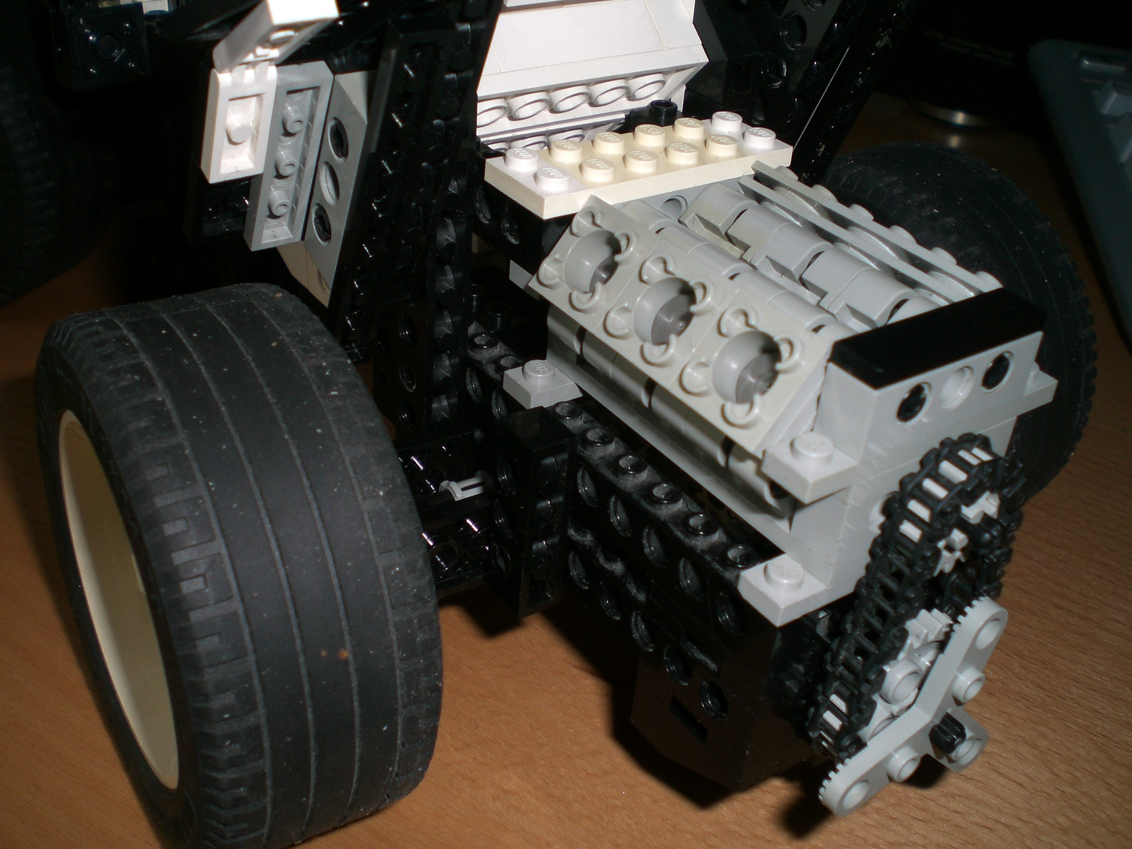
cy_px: 424
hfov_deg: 49.0
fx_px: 1243
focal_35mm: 38
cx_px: 566
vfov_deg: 37.7
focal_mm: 6.3
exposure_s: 1/60
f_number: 3.1
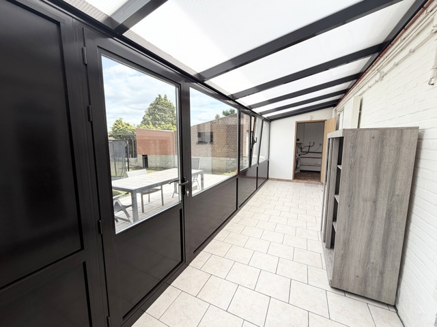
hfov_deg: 102.1
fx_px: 177
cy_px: 164
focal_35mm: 14
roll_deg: +0.8
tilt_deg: -6.9
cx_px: 218
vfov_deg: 85.7
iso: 40
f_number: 2.2
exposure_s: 1/770
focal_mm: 2.22
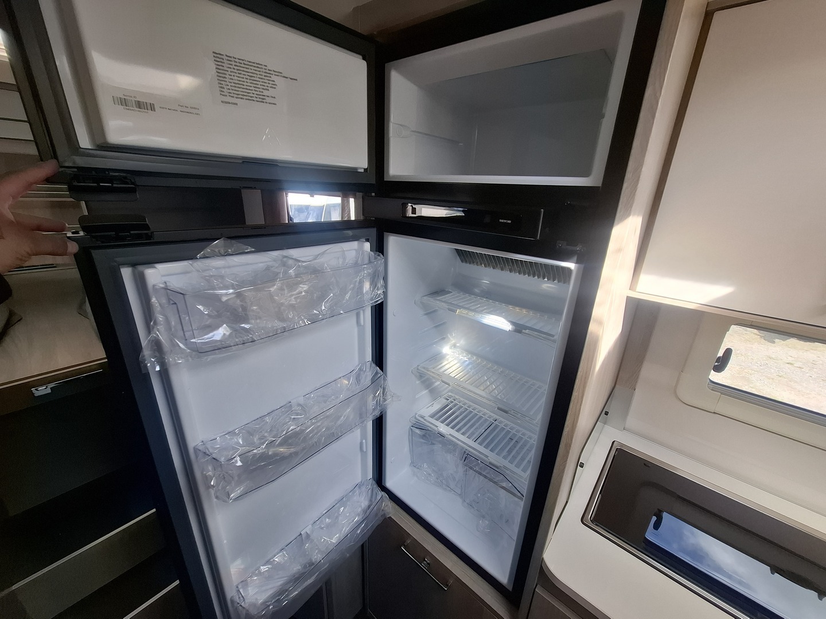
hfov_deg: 106.2
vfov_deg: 89.9
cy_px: 310
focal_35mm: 13
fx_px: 310
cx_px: 413
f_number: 2.2
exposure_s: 1/100
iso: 40
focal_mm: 1.74
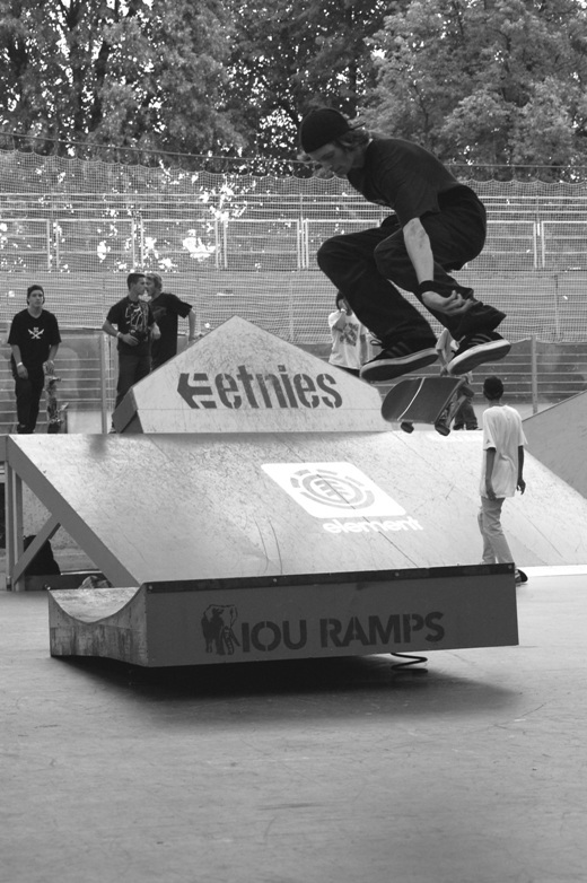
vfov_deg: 22.6
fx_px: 2205
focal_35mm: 90
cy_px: 442
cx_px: 294
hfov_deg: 15.2
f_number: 6.3
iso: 800
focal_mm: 60
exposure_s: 1/400
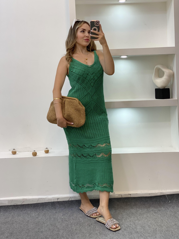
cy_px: 120
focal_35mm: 52
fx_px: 359
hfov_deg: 28.0
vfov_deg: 36.8
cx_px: 90
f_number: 2
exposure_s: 1/100
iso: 80
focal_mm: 6
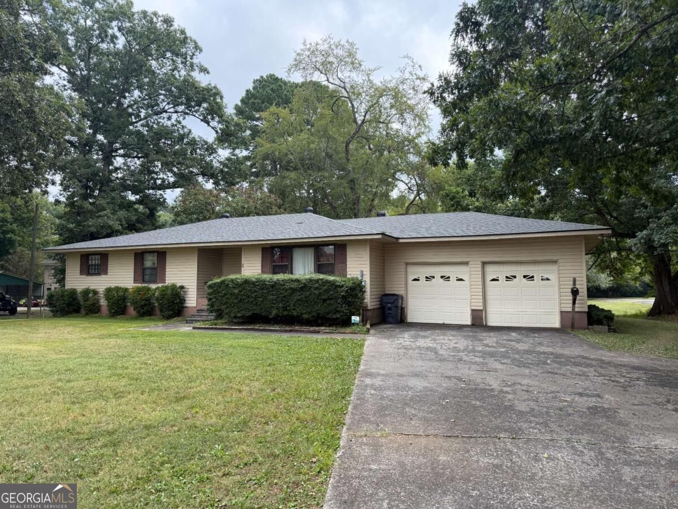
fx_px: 470
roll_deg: +0.9
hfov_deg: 71.6
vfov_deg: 56.8
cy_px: 254
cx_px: 339
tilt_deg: +3.8
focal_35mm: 24
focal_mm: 6.76
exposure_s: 1/1727
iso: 100
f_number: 1.78
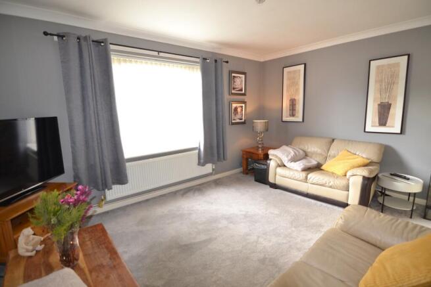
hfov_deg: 95.0
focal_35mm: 16
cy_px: 144
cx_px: 216
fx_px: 198
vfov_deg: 72.1
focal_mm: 11
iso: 400
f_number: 2.8
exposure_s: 1/60
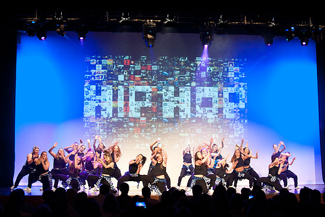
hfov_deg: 26.3
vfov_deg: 17.7
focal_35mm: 77
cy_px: 113
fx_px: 695
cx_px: 153
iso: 3200
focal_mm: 70
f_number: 2.8
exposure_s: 1/200
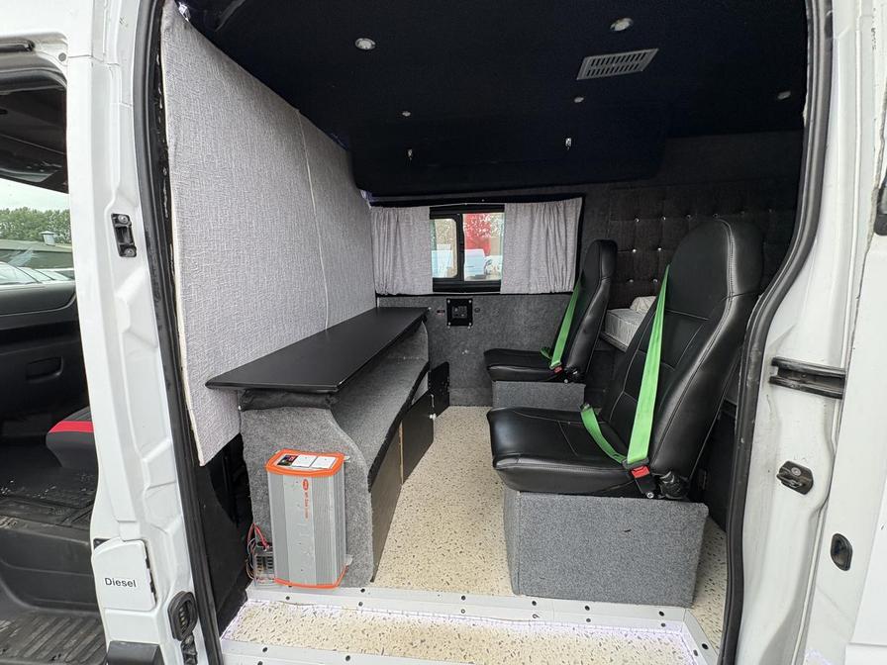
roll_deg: +1.3
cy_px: 332
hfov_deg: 102.1
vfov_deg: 85.7
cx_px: 444
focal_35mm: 14
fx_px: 359
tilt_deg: -4.1
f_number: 2.2
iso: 100
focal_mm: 2.22
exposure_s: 1/136
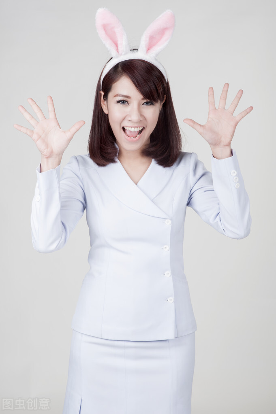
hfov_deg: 16.1
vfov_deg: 23.9
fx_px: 978
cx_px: 138
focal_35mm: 85
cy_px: 207
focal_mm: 85
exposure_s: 1/160
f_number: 13
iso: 200
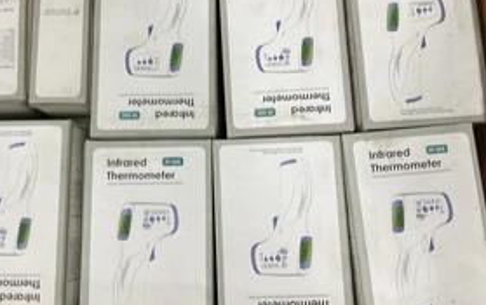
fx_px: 583
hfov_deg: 45.2
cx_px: 221
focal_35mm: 44
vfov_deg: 29.2
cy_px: 112
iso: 100
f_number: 1.8
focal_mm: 3
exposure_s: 1/60
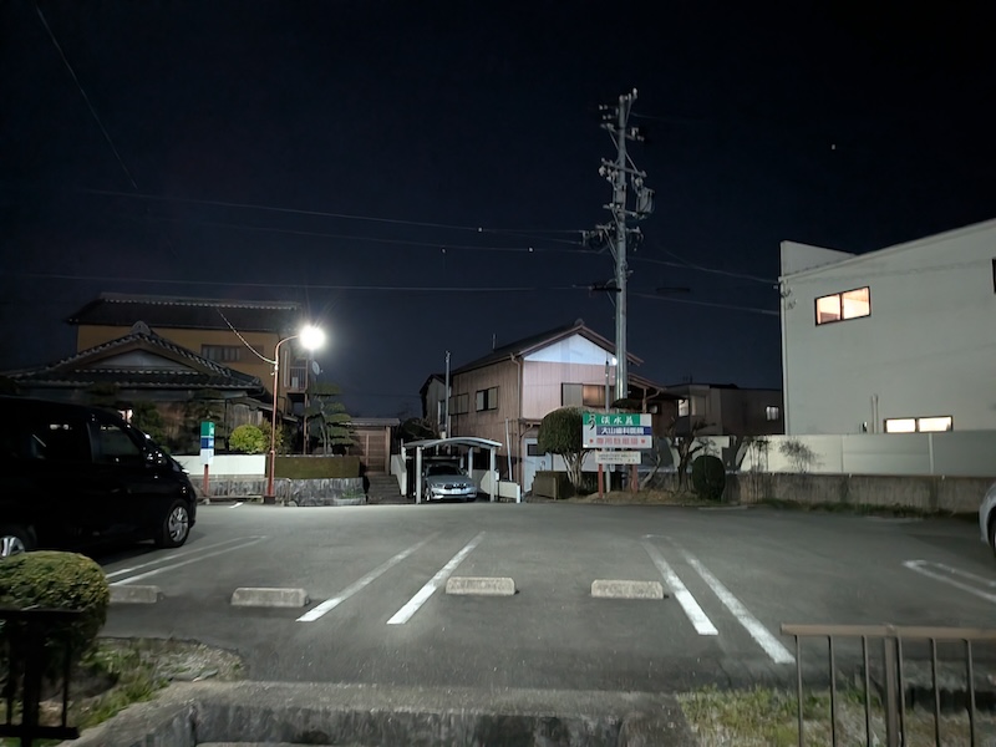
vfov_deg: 56.8
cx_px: 498
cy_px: 374
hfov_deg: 71.6
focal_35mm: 24
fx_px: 691
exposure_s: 1/16.7
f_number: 1.7
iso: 2423
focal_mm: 4.53
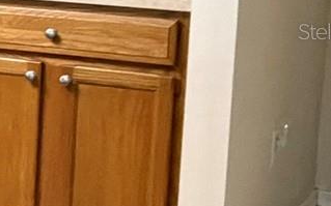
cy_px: 31
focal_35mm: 149
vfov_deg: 8.8
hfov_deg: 11.8
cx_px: -434
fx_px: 1343
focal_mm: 3
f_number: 1.8
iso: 200
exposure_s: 1/50
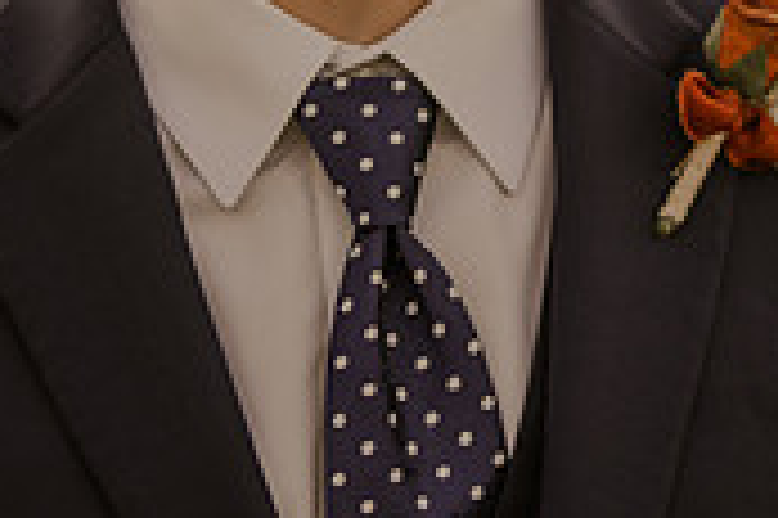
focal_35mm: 285
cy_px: -29
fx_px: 6153
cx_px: 238
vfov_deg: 4.8
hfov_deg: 7.2
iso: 100
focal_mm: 85
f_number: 1.6
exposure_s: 1/320
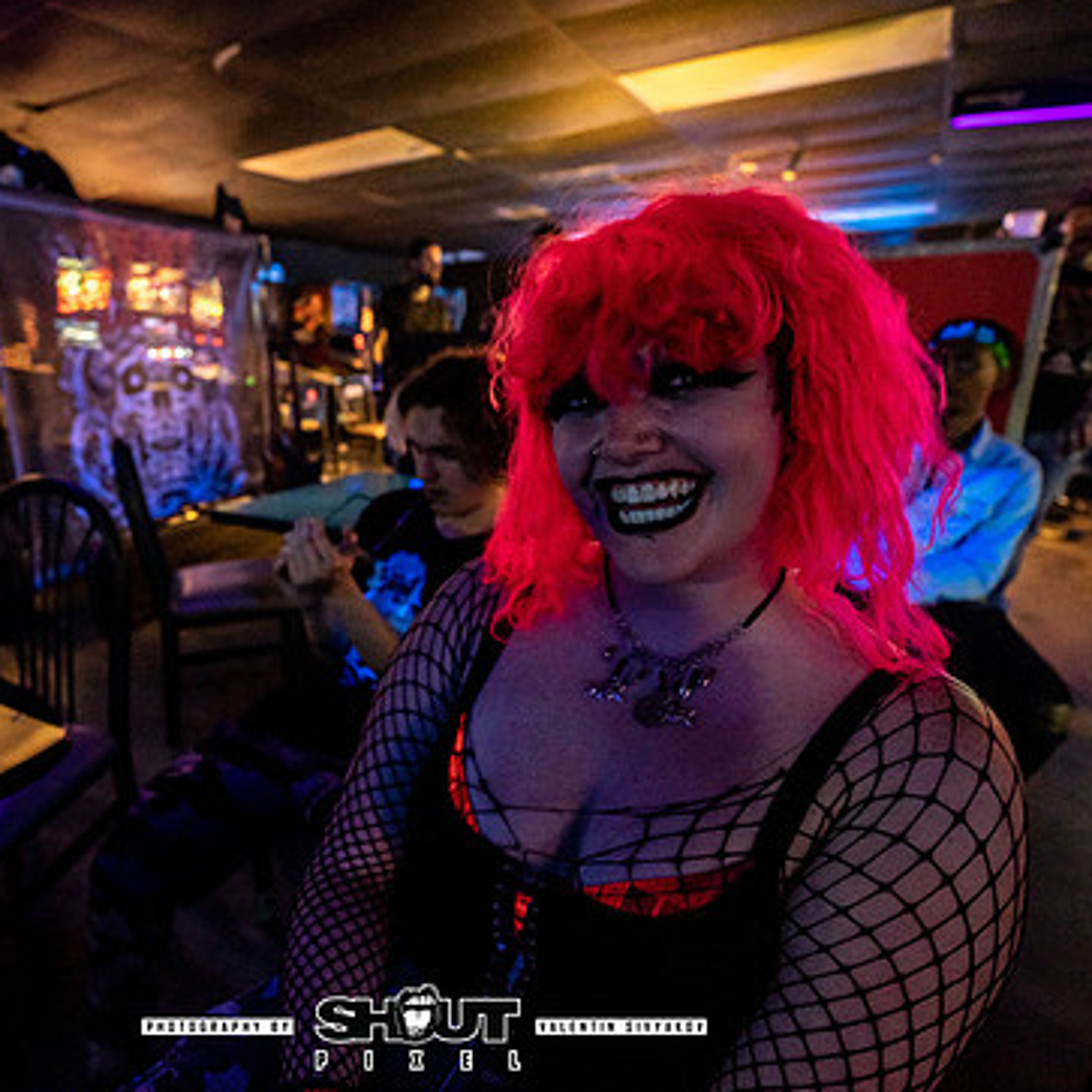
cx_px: 424
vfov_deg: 77.7
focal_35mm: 19
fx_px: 678
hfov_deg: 76.6
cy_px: 540
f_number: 2.8
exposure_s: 1/60
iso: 3200
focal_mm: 14
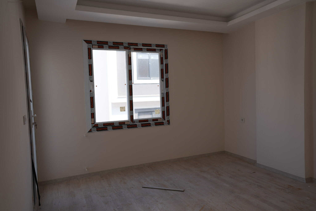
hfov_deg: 69.4
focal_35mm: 26
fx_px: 228
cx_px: 158
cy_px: 106
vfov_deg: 49.5
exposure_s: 1/200
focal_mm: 26
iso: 100
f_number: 4
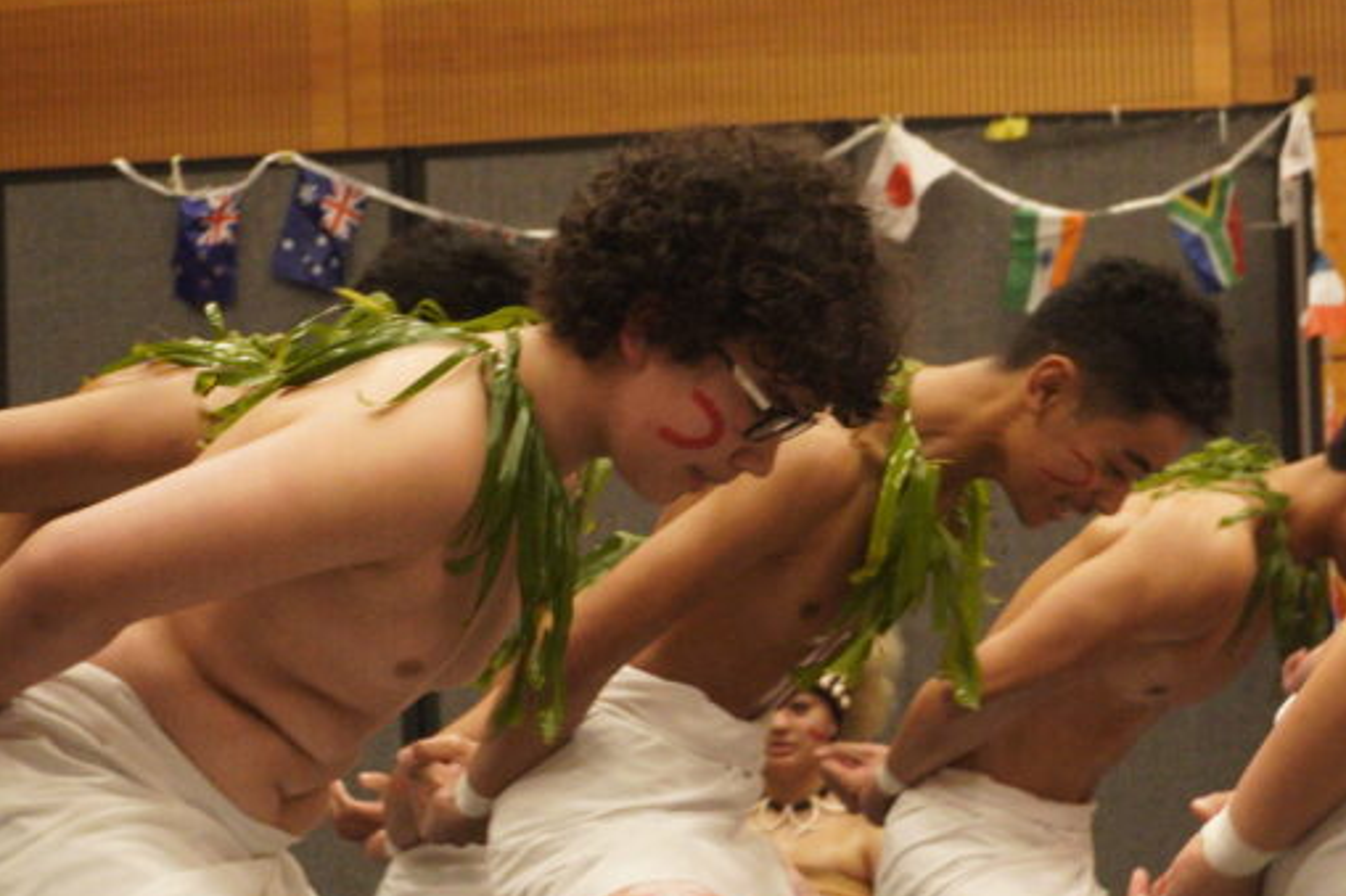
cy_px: 675
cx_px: 1179
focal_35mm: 151
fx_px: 5644
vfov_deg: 9.1
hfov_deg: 13.5
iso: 4000
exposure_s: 1/80
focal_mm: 50
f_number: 5.6
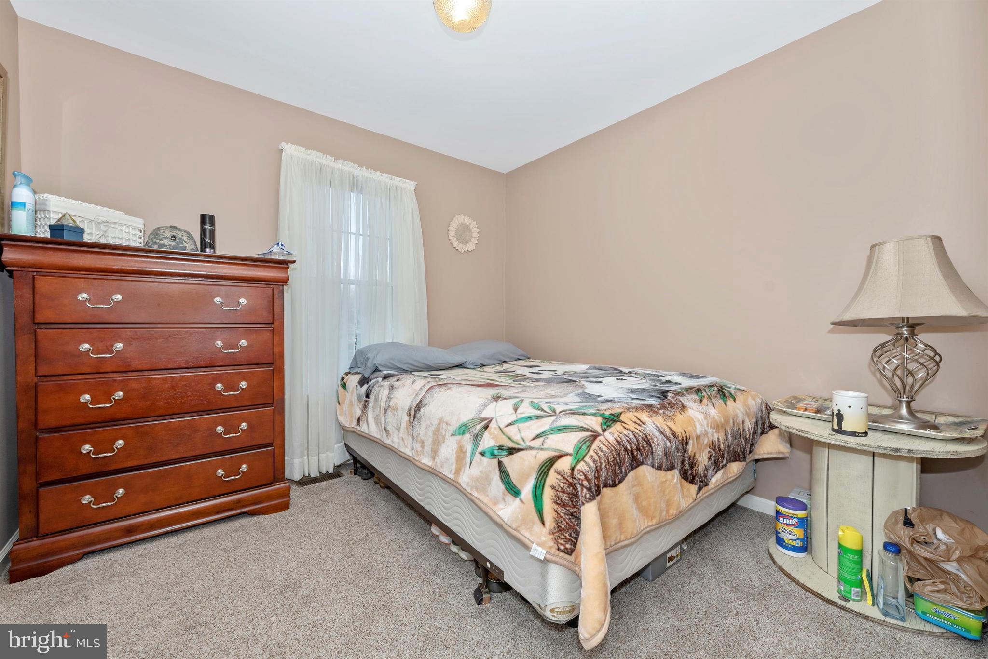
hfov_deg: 104.2
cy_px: 330
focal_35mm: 14
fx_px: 384
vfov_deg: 81.3
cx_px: 494
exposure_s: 1/60
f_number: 8
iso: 200
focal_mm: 14
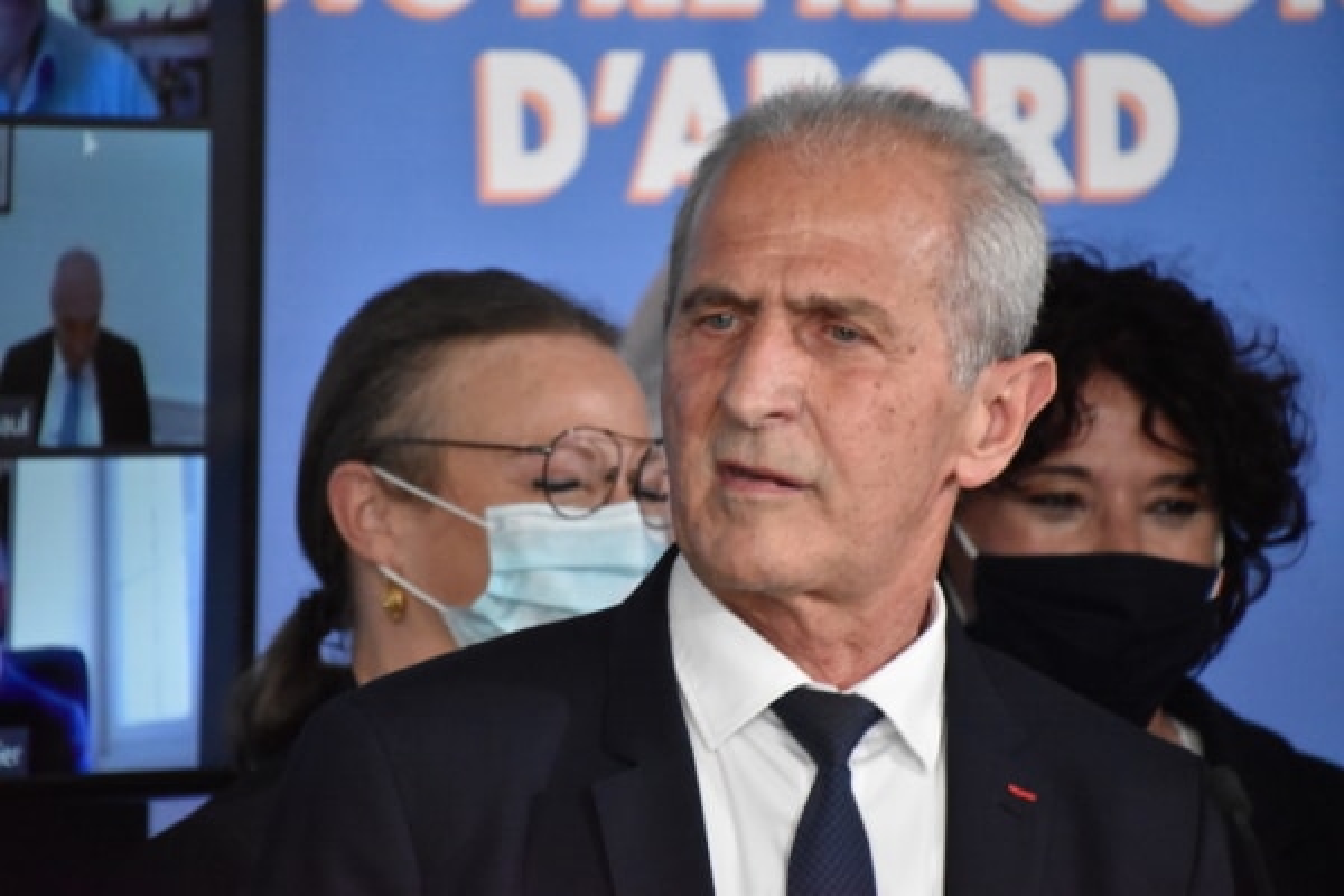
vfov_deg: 3.1
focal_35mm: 450
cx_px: 672
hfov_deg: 4.6
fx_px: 16799
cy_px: 448
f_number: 6.3
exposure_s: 1/500
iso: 6400
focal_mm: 300
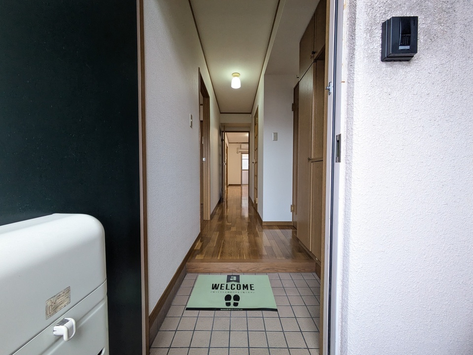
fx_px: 191
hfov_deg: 102.1
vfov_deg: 85.7
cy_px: 178
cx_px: 236
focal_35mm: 14
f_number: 2.2
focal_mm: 1.83
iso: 239
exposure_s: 1/60
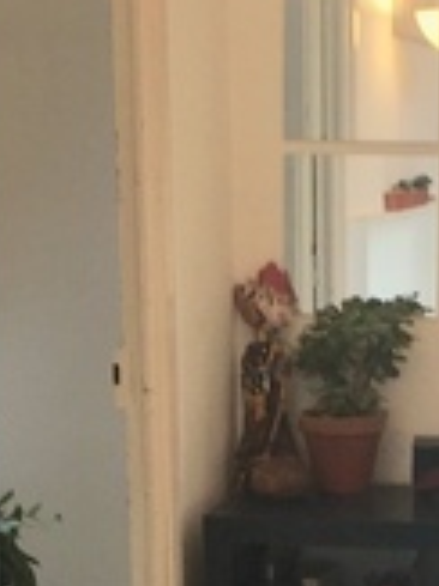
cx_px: 338
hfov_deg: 12.4
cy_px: 649
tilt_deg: -16.1
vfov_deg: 16.1
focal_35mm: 119
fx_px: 2015
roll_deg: +1.6
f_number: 2.2
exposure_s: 1/50
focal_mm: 4.15
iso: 25
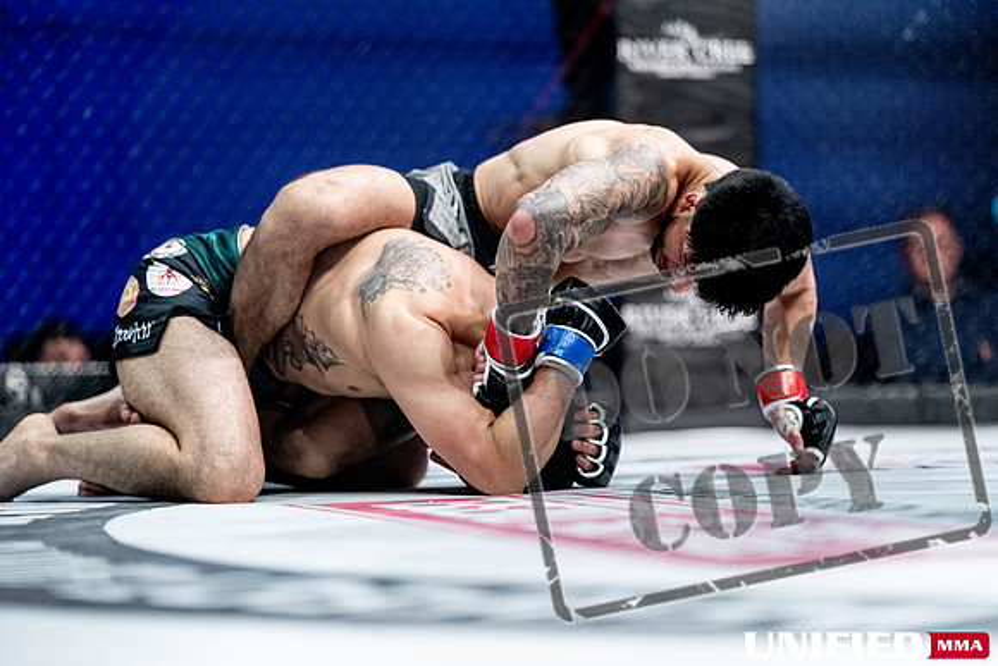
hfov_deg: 17.6
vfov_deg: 11.8
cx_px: 499
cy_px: 333
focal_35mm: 116
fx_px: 3216
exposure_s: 1/1250
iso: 3200
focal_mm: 116
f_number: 2
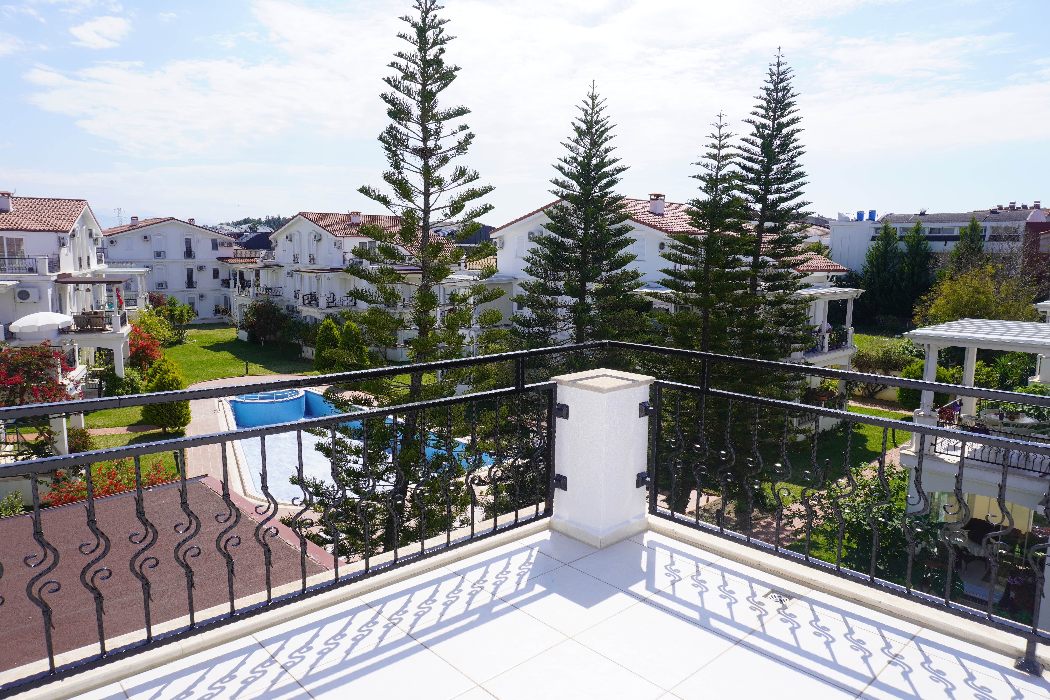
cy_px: 350
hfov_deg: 73.7
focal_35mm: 24
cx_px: 525
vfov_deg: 53.1
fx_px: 700
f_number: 10
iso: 100
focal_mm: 16
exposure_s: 1/200
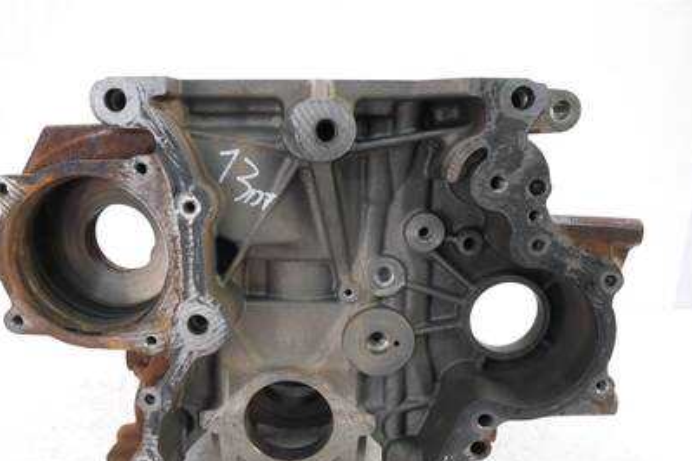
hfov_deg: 61.7
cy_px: 281
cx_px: 302
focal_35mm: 30
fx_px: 577
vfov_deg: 43.3
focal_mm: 12
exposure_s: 1/60
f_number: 3.5
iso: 1250
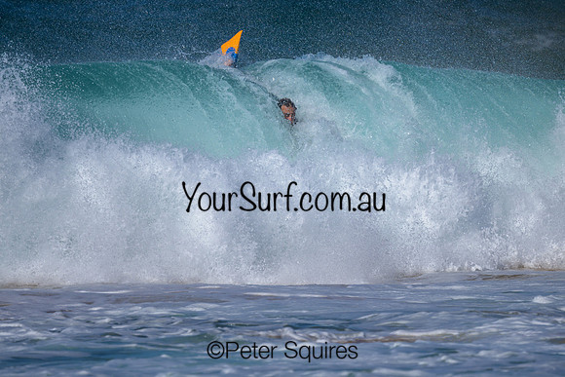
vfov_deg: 1.5
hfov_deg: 2.3
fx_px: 13949
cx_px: 258
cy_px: 187
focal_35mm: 889
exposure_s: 1/2000
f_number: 6.3
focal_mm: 800
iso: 125
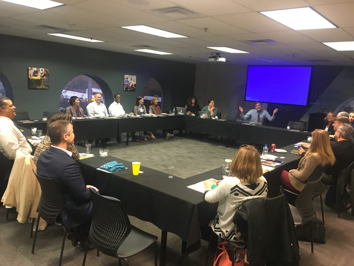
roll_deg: -3.2
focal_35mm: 29
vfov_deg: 48.2
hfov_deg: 61.7
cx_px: 177
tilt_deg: -9.8
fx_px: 297
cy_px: 133
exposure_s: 1/30
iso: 200
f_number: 2.2
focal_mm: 4.15
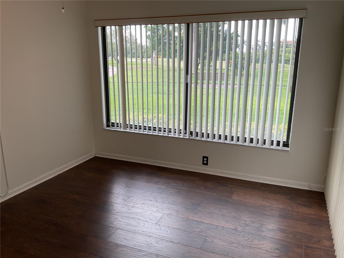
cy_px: 129
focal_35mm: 29
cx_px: 172
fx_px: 288
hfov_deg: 61.7
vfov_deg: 48.2
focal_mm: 3
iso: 25
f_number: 1.8
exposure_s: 1/120
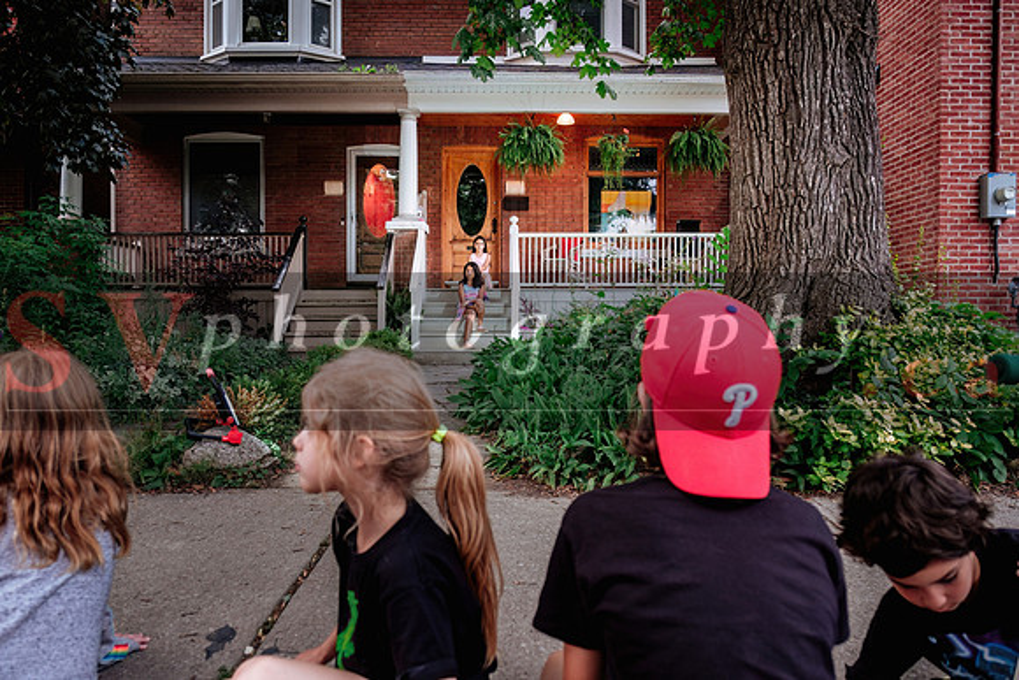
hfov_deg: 73.7
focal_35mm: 24
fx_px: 679
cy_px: 340
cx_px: 510
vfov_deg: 53.2
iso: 800
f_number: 2.8
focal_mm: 16
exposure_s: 1/100
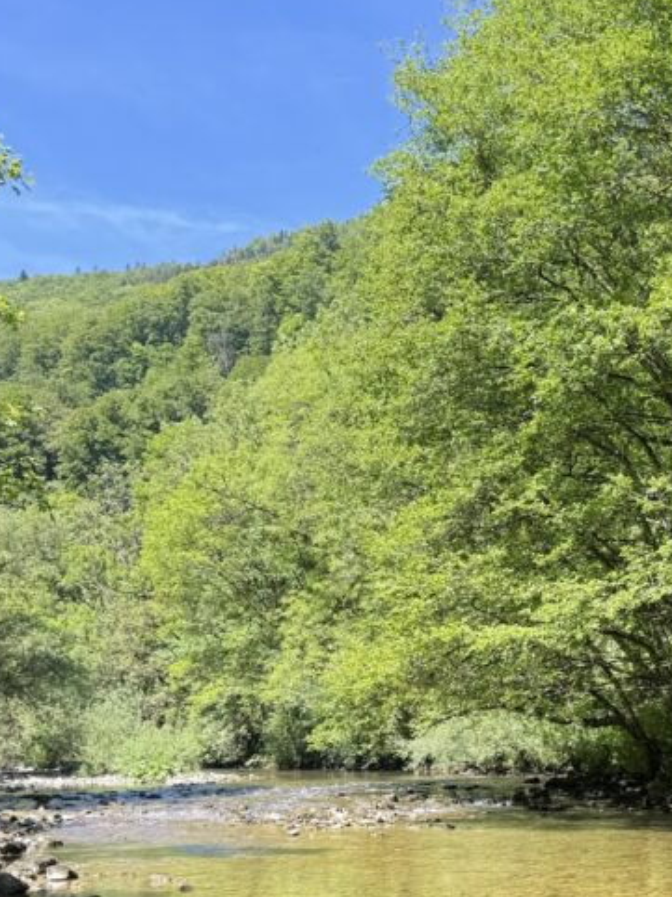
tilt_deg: +0.8
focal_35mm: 51
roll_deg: +0.5
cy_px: 724
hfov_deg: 28.1
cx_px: 514
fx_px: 1321
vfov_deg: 36.2
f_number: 1.78
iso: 80
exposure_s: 1/840
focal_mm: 6.76
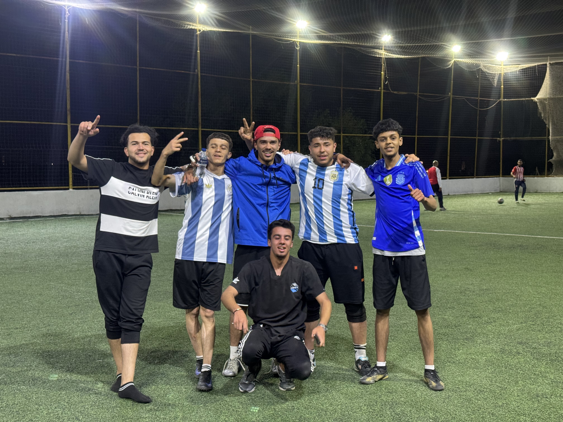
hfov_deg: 39.7
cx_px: 282
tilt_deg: -4.1
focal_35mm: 48
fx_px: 781
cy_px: 211
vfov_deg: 30.3
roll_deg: +0.9
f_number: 1.78
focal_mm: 6.76
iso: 250
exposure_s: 1/50
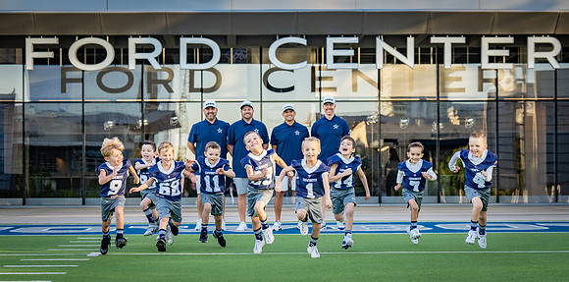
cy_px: 191
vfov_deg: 11.8
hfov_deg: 23.6
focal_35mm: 93
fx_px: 1359
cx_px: 263
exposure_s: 1/1250
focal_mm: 70
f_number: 4
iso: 1000
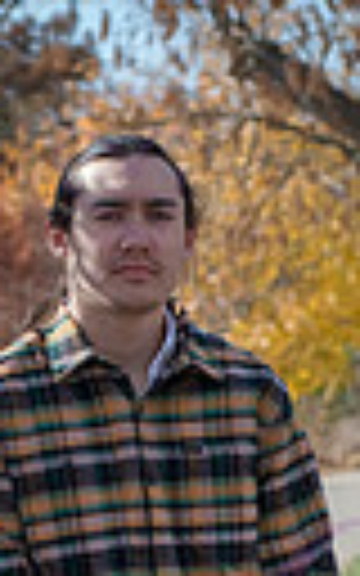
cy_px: 585
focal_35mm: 287
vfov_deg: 7.3
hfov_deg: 4.6
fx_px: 4505
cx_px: 140
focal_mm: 80
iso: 400
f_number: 6.3
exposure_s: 1/800
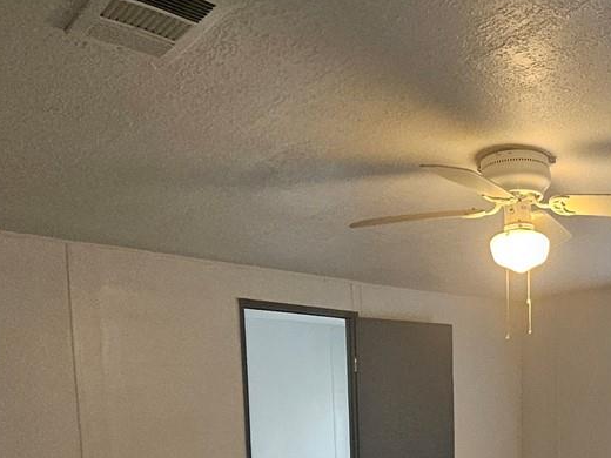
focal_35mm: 40
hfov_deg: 42.8
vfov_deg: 31.7
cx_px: 551
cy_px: 506
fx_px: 706
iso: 250
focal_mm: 1.74
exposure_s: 1/60
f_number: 2.2
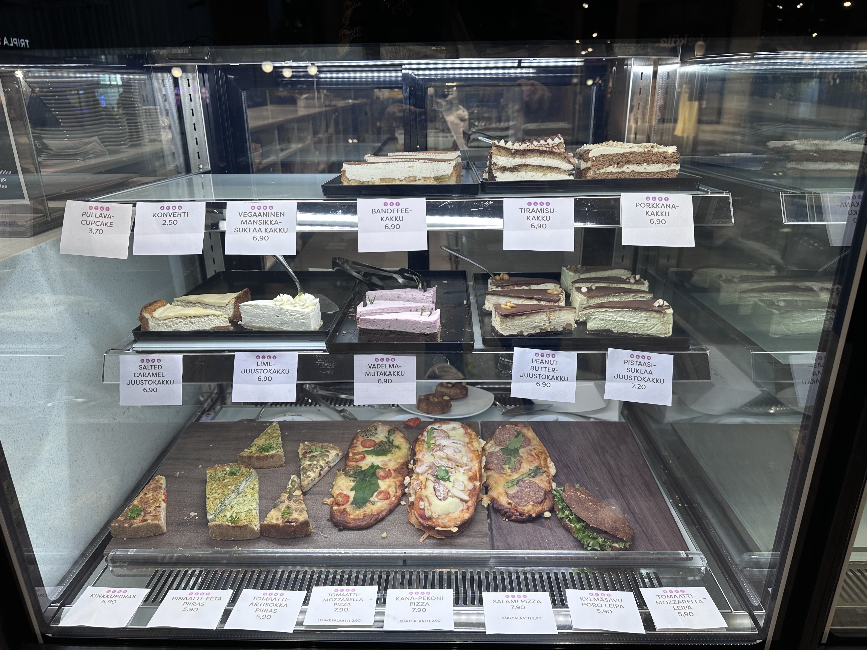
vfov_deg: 56.8
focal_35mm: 24
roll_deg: +0.7
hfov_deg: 71.6
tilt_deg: -21.2
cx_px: 434
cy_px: 325
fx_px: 601
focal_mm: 6.86
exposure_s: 1/100
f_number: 1.78
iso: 64
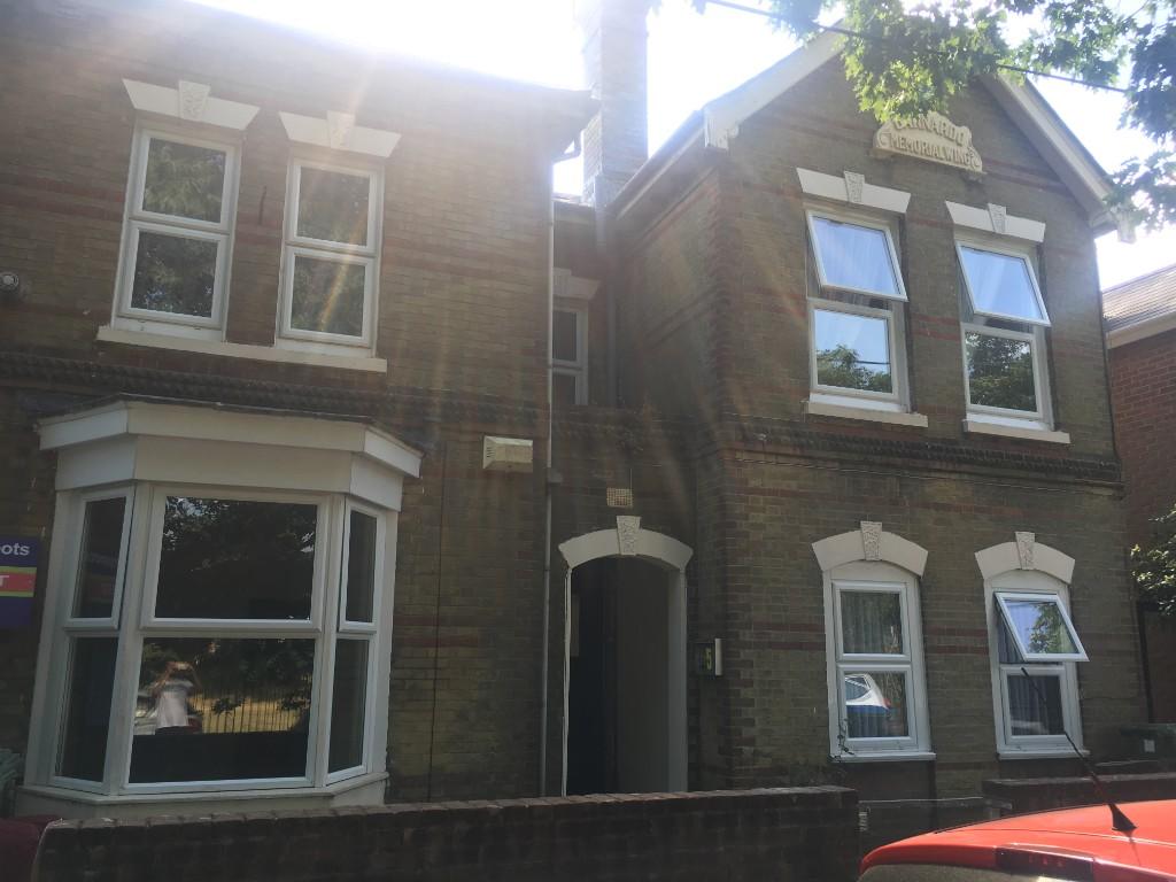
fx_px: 985
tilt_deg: +11.6
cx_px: 588
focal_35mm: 29
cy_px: 441
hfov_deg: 61.7
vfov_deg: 48.2
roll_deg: +1.2
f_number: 2.2
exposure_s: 1/186
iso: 25
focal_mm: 4.15
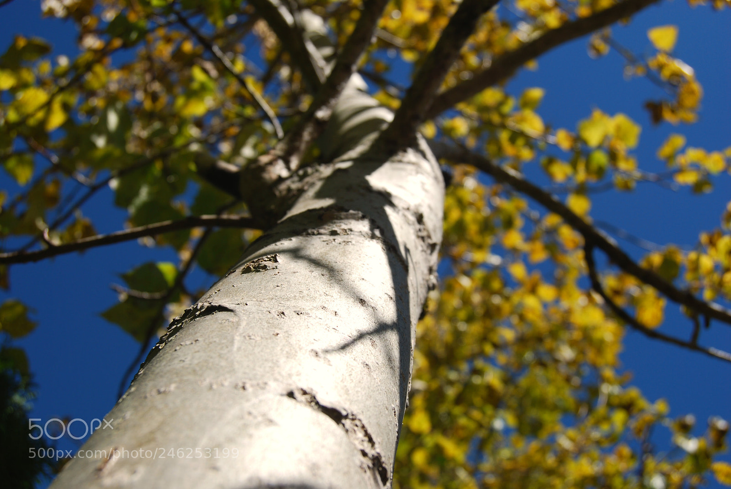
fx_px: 915
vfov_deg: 29.9
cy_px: 244
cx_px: 366
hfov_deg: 43.6
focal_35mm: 45
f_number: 8
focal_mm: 30
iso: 100
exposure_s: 1/400
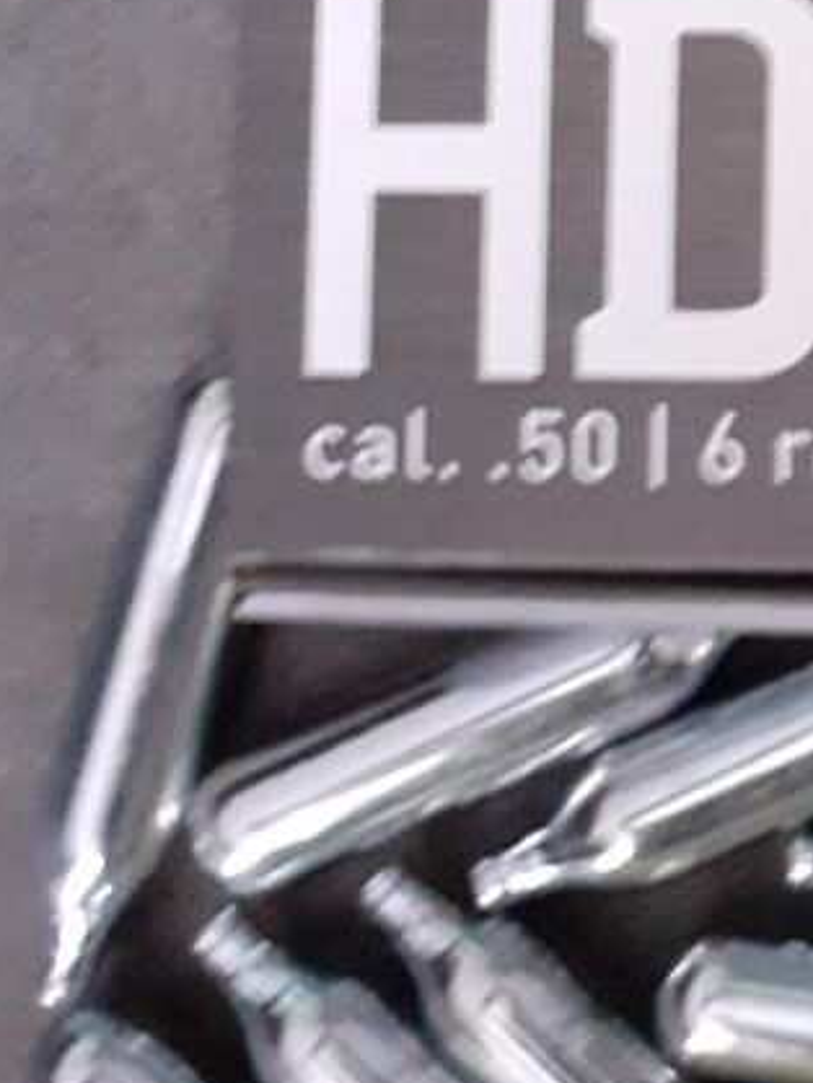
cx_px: 1075
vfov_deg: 20.8
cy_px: -302
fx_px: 2690
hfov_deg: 16.2
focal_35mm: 86
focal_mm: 3.6
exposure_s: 1/20
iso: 500
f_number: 1.9
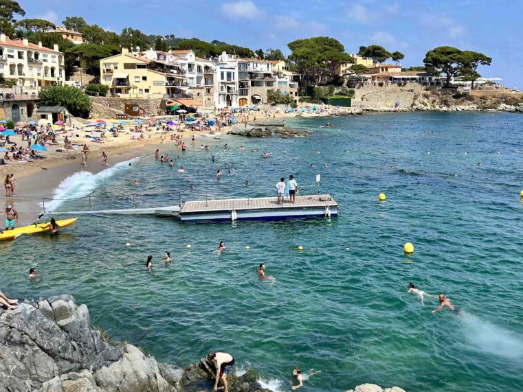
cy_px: 163
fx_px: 529
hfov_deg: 52.6
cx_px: 260
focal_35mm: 35
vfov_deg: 40.6
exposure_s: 1/4444
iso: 50
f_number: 1.5
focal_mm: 5.7
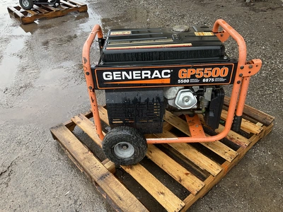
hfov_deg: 61.7
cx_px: 142
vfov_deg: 48.2
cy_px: 106
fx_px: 237
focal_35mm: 29
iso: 25
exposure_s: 1/122
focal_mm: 3
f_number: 1.8
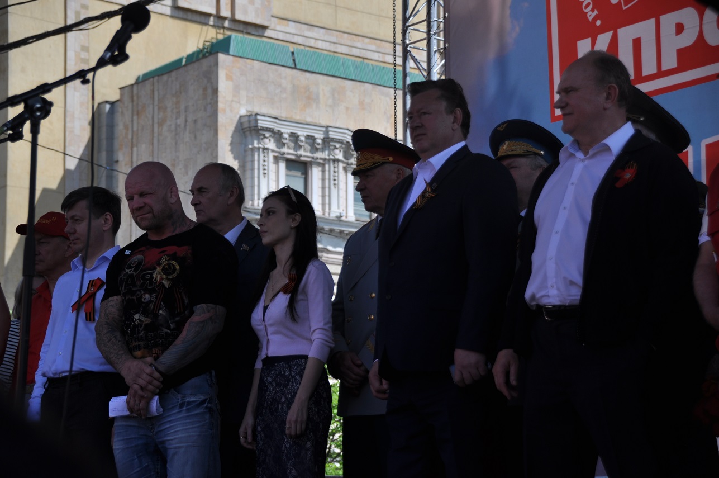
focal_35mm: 93
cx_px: 360
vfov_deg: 14.7
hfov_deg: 21.9
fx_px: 1855
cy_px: 239
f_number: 4.8
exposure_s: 1/1000
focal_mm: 62
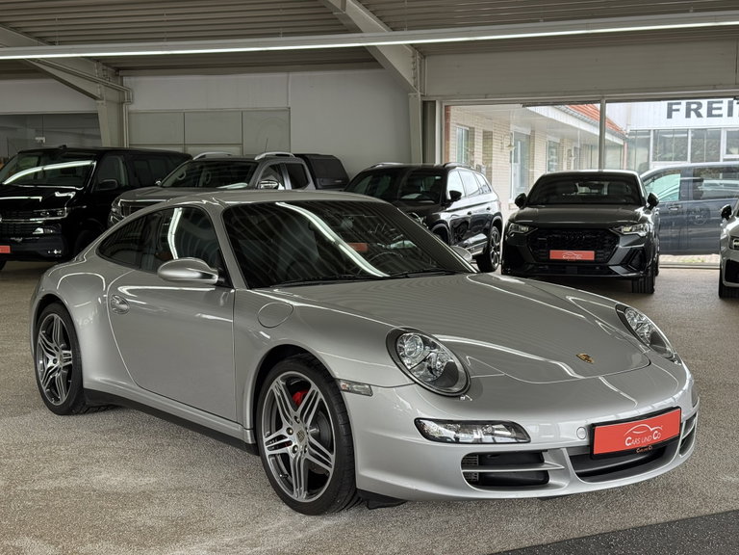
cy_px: 278
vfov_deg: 30.3
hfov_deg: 39.7
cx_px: 370
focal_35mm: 48
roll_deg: +0.0
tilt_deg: -4.6
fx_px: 1025
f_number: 1.78
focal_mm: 6.76
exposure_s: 1/156
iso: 64
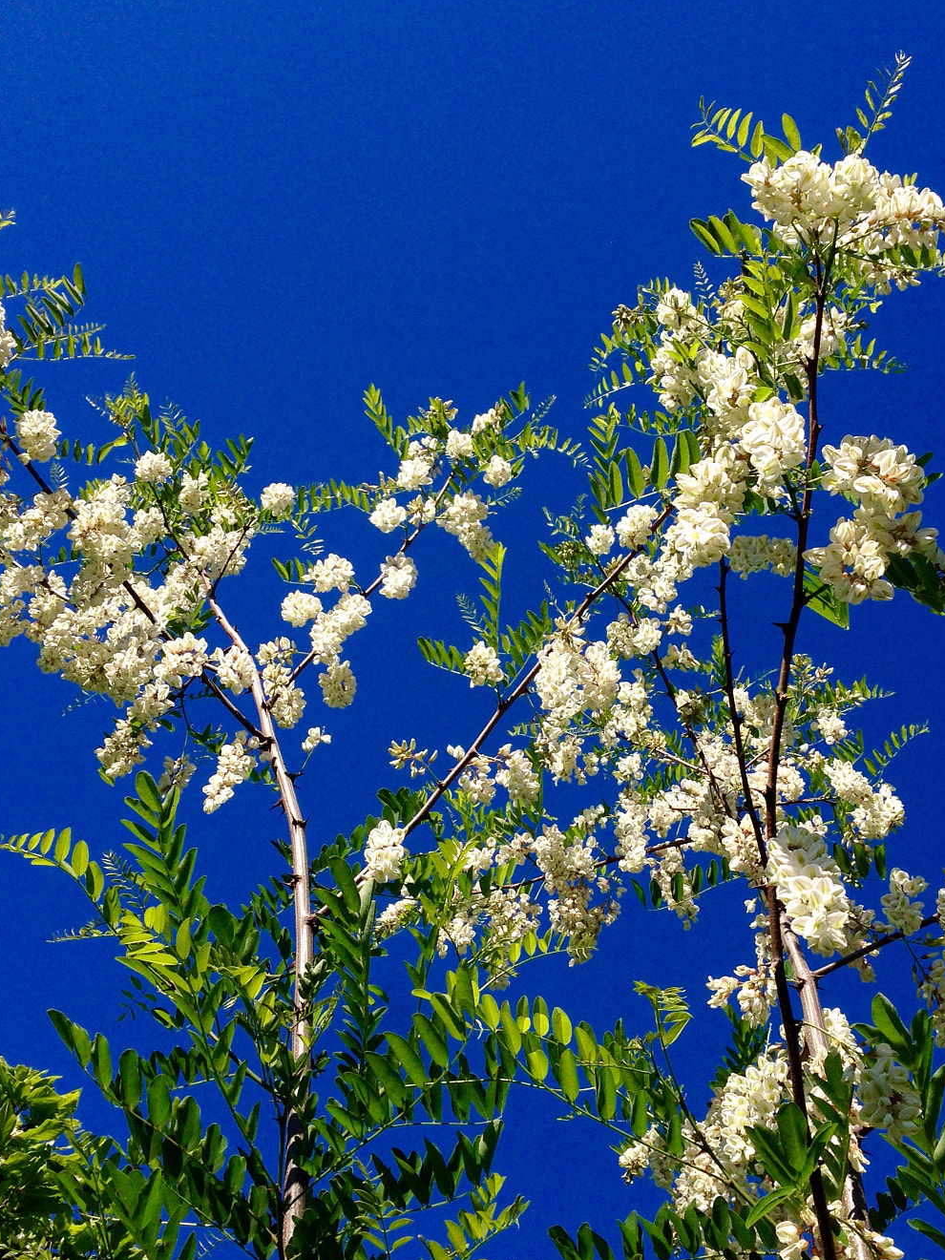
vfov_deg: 46.8
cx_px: 536
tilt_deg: +69.7
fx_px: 1456
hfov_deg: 35.9
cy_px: 669
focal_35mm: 40
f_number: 2.4
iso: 50
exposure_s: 1/1808
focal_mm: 4.12
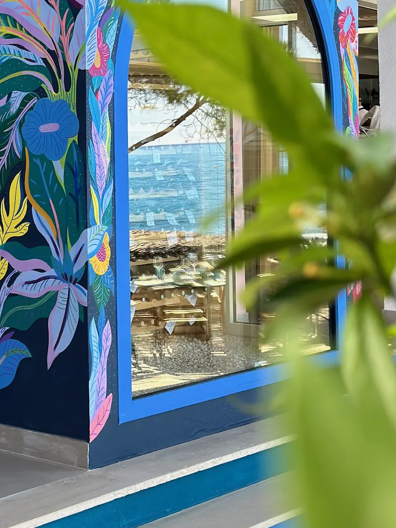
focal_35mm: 83
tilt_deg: +1.4
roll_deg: +0.2
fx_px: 1266
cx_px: 93
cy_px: 114
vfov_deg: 23.3
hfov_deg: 17.7
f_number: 1.78
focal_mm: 6.86
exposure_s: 1/458
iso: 80
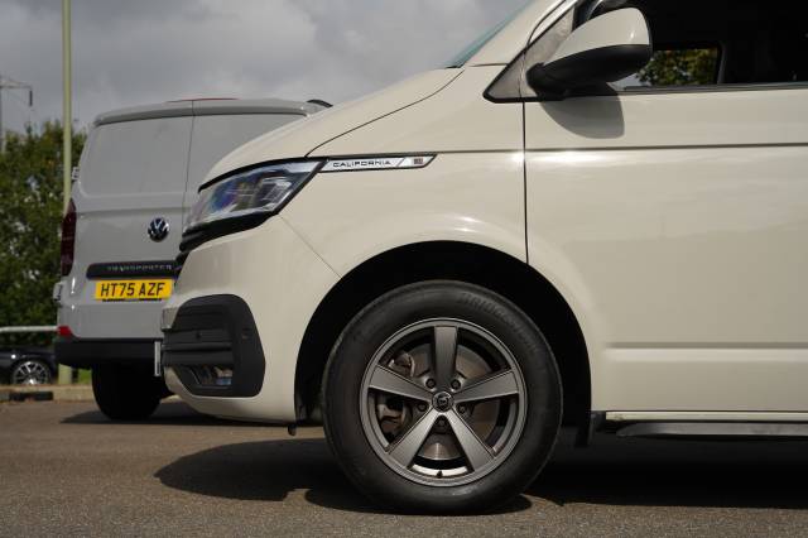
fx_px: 1218
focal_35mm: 54
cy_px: 269
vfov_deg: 24.9
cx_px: 404
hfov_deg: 36.7
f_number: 6.3
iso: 100
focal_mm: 54.3
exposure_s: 1/400
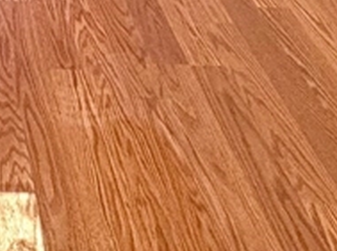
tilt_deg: -8.1
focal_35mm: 76
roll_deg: -0.6
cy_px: -417
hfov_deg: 22.5
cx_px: -123
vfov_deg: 12.7
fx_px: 738
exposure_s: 1/120
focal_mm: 2.22
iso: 200
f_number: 2.2
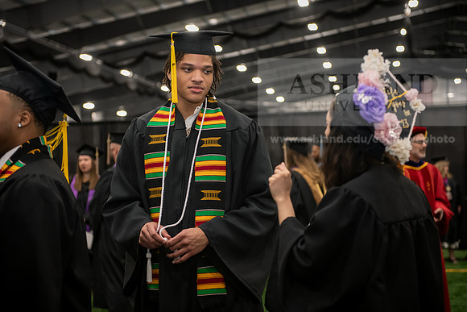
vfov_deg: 21.9
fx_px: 804
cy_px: 156
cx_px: 234
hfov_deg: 32.4
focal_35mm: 62
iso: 2000
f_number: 3.2
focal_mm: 62
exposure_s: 1/160
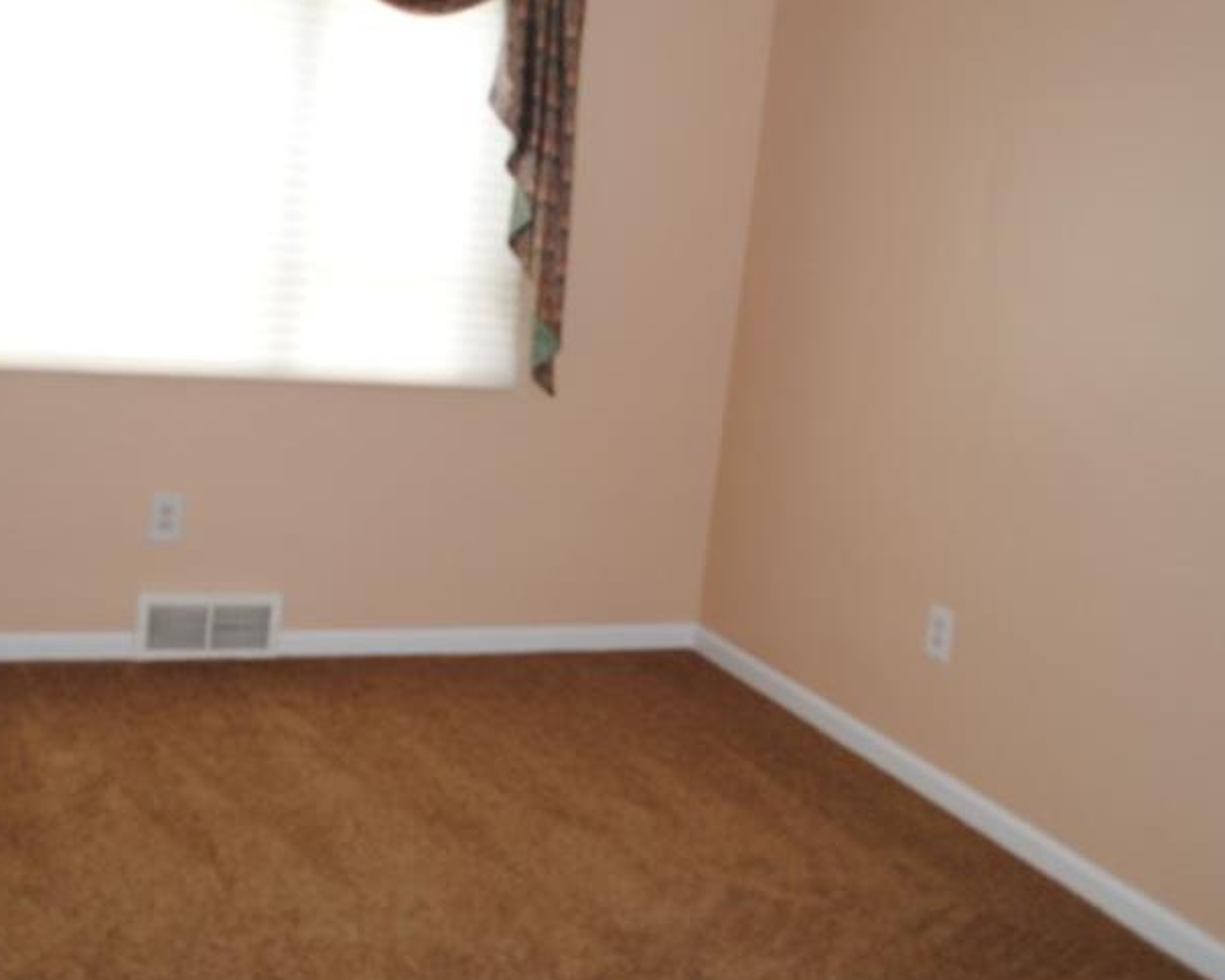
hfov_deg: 42.7
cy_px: 432
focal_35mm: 43
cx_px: 495
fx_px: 1559
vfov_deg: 34.8
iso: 200
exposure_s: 1/60
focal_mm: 18
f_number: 3.5
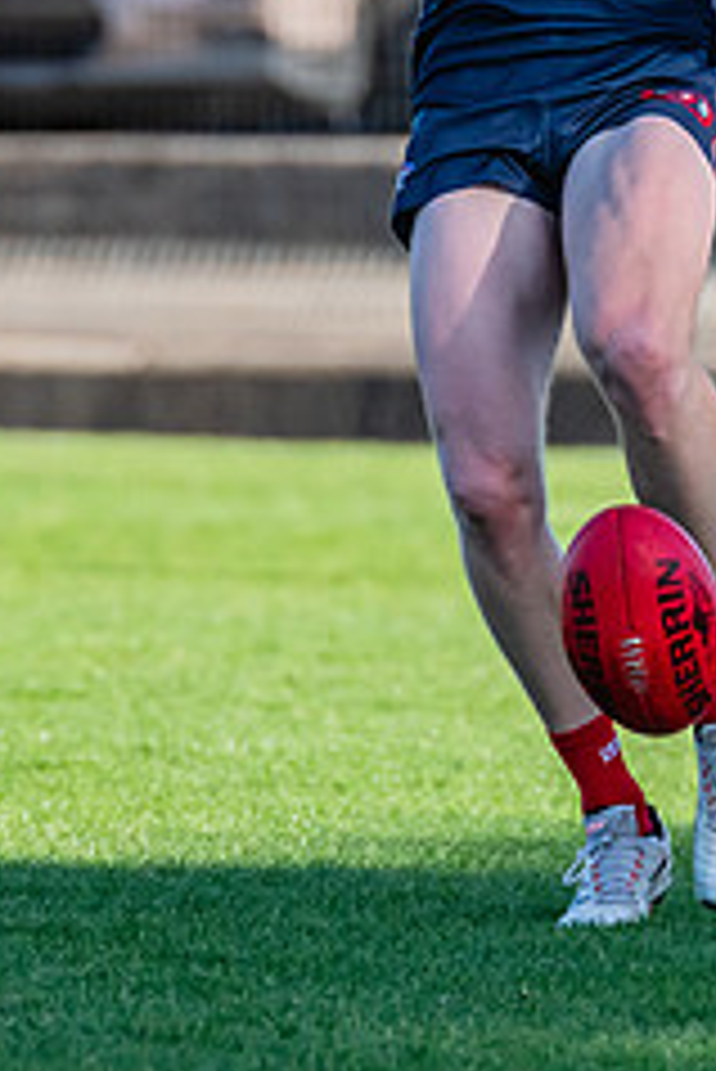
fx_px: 44473
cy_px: 208
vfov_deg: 1.4
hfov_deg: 0.9
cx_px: 382
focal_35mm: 1493
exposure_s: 1/1600
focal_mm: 420
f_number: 5.6
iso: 800
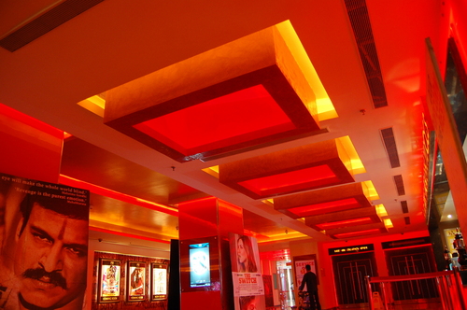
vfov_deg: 47.8
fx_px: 350
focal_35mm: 27
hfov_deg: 67.4
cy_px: 155
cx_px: 234
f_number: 3.5
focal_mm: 18
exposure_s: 1/13
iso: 800
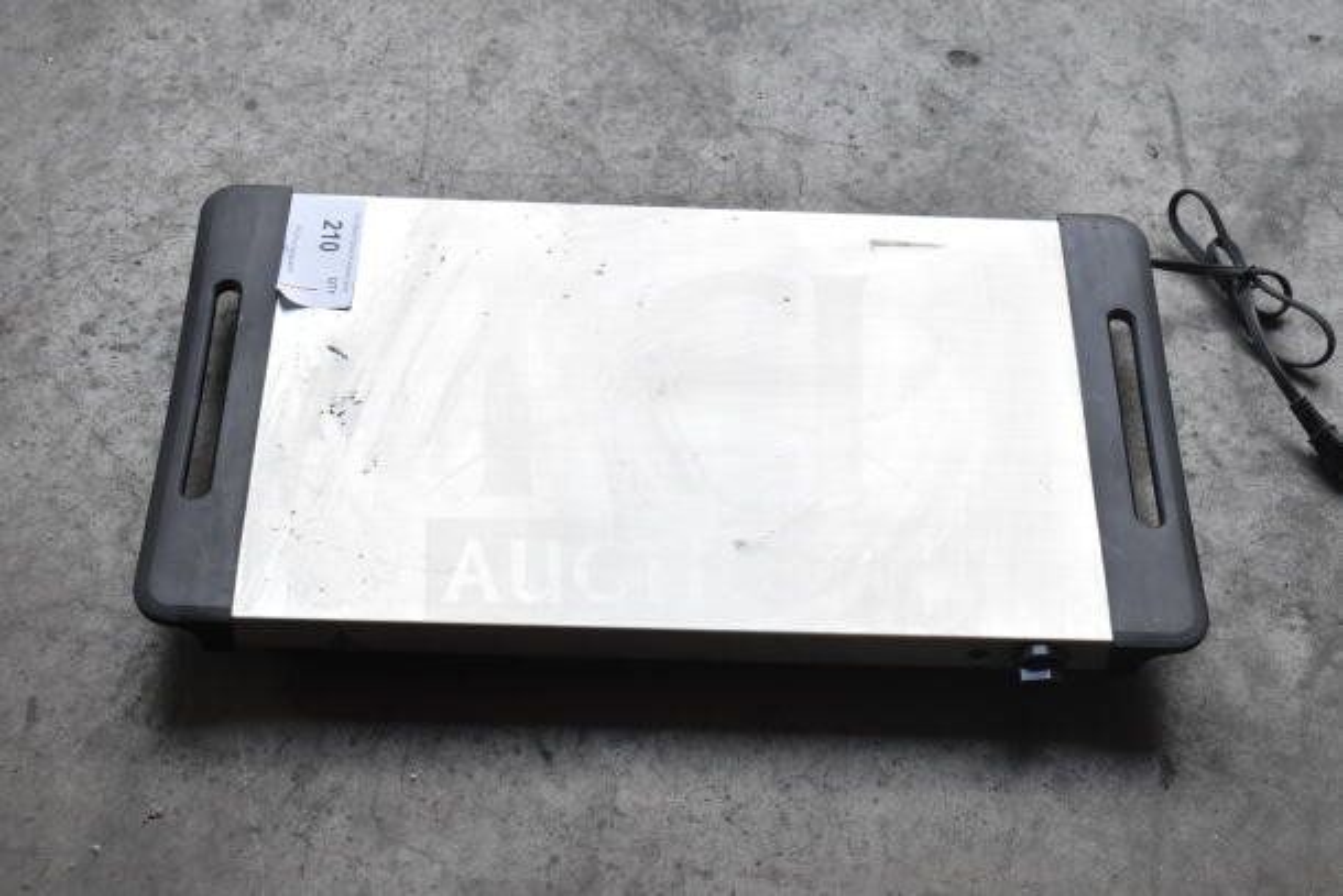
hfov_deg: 31.9
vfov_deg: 21.6
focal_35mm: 63
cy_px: 448
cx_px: 672
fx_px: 2351
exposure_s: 1/320
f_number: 9
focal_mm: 42
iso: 1600
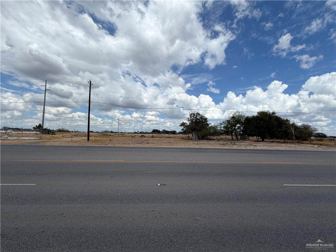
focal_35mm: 14
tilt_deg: +3.3
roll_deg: -1.4
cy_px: 126
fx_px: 136
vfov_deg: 85.7
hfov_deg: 102.1
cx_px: 168
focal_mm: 2.22
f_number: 2.2
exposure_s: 1/1613
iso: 20
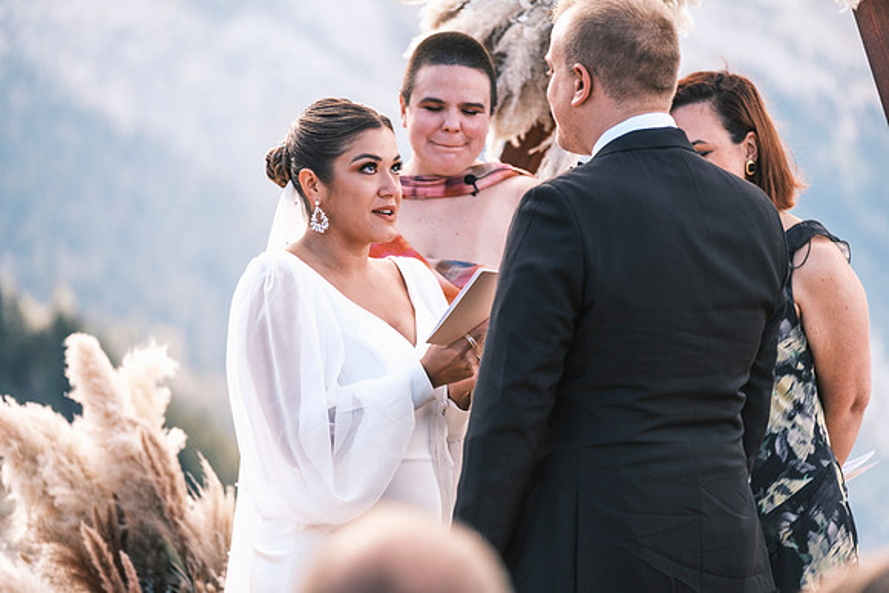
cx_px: 444
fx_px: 4792
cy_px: 296
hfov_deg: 10.6
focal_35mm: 194
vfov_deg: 7.1
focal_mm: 129.2
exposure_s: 1/1000
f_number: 2.8
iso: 400
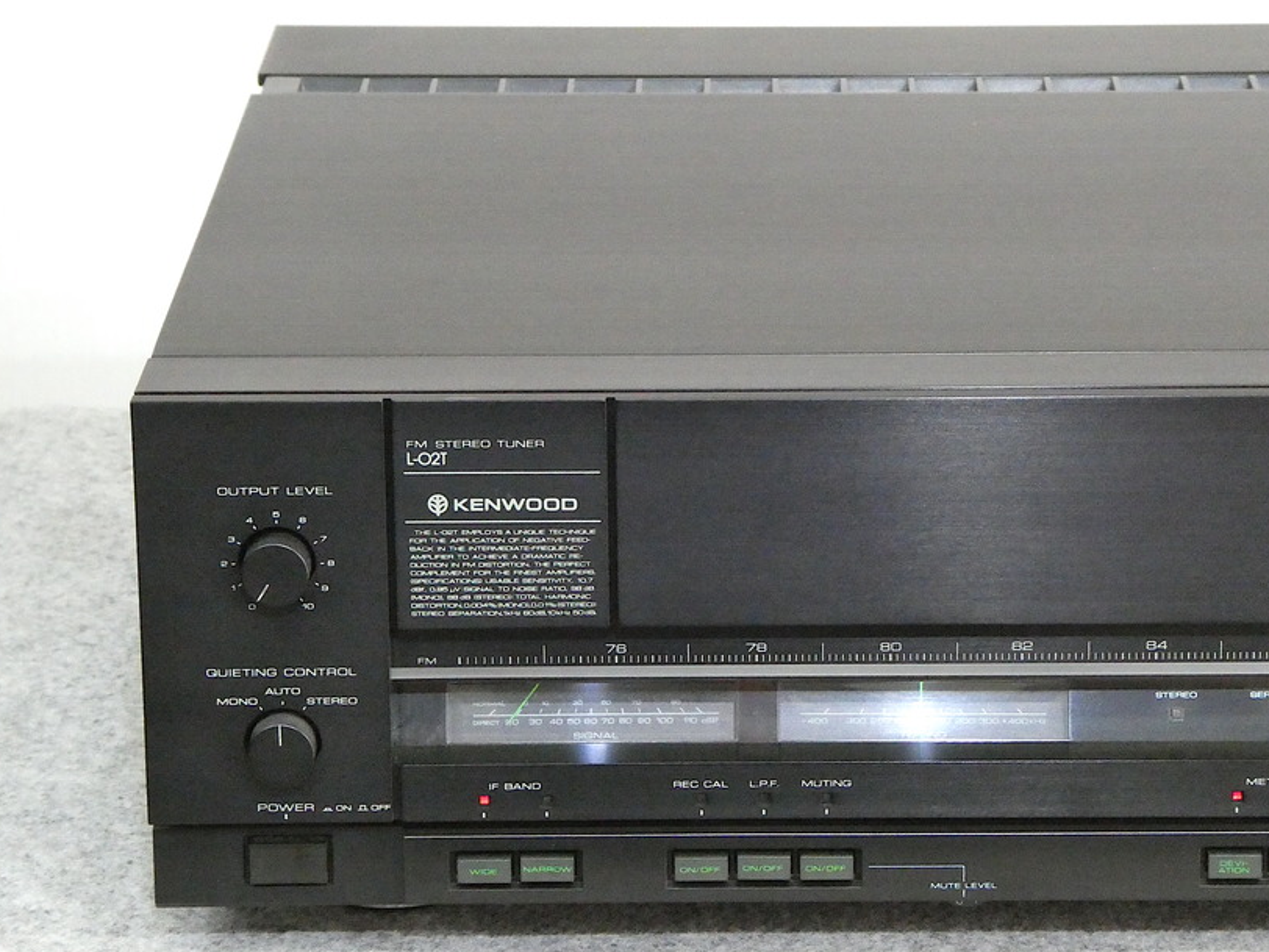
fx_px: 4986
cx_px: 692
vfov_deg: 10.9
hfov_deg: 14.5
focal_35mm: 136
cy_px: 530
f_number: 5.1
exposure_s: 1/40
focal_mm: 20.6
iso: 1600
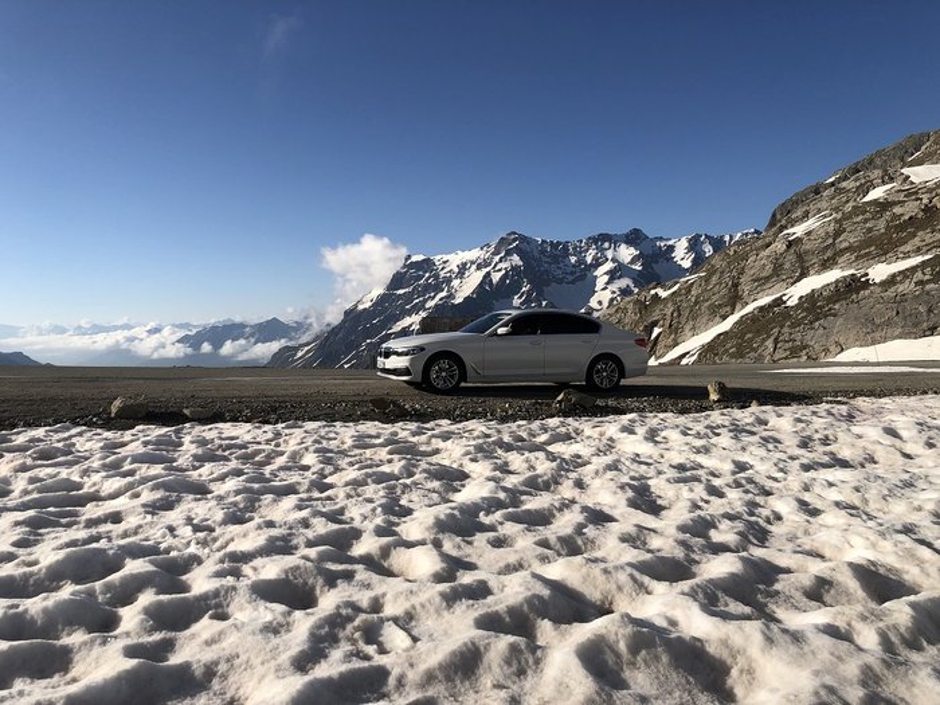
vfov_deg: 49.7
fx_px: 760
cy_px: 352
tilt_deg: -2.3
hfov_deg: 63.4
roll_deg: +1.5
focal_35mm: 28
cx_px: 470
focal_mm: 3.99
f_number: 1.8
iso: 20
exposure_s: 1/4000
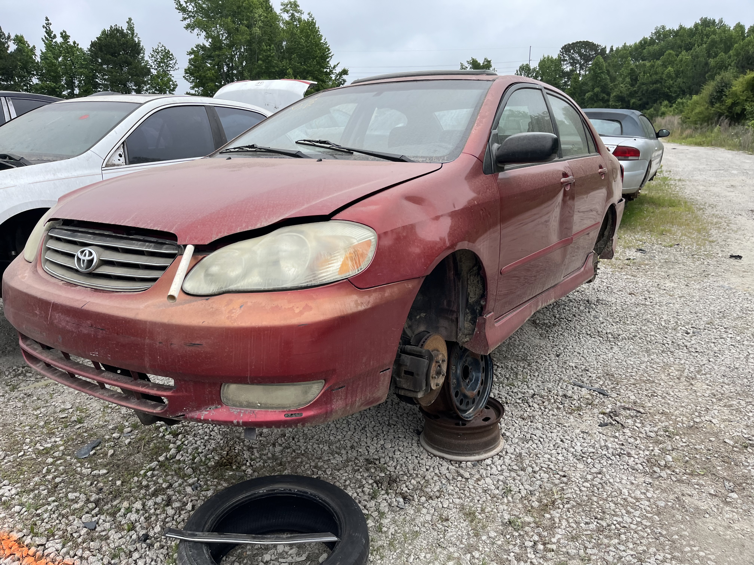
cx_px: 377
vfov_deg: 53.1
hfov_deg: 67.3
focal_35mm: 26
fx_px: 566
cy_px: 282
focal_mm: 5.1
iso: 50
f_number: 1.6
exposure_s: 1/412
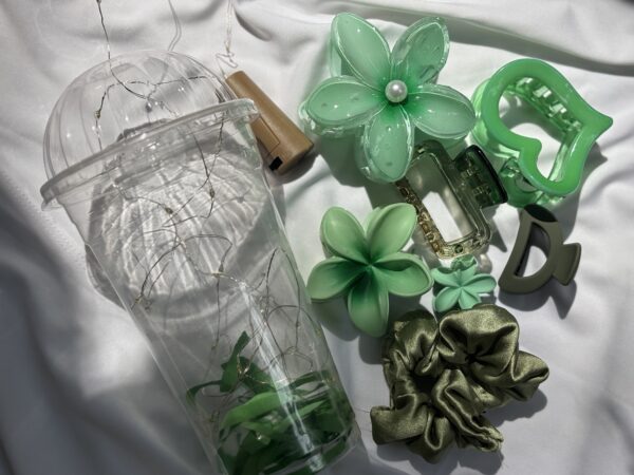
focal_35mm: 52
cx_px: 317
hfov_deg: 36.8
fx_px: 952
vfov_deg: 28.0
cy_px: 238
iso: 40
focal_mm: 5.96
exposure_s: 1/2062
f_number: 1.6
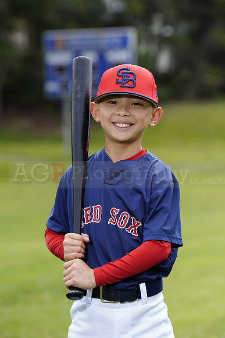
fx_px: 1874
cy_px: 169
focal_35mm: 200
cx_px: 112
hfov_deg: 6.9
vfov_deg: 10.3
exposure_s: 1/250
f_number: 6.3
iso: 100
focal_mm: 200
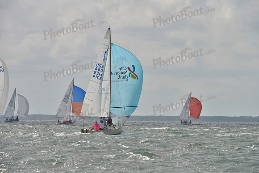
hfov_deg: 7.6
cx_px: 130
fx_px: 1943
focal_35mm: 270
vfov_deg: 5.1
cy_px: 86
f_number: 10
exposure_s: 1/1250
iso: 280
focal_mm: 270
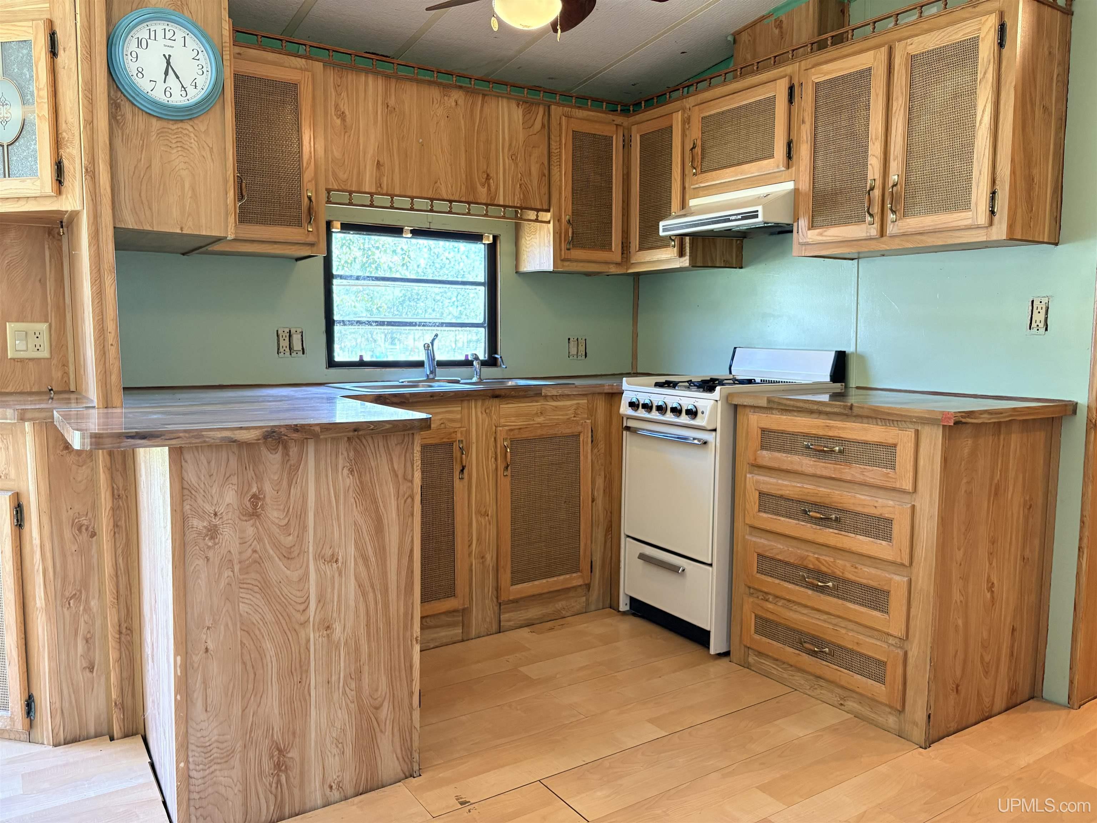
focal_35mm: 26
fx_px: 824
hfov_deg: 67.3
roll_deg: +0.6
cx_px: 548
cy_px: 412
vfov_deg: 53.1
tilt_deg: -4.8
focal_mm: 5.96
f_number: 1.6
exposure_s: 1/60
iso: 200
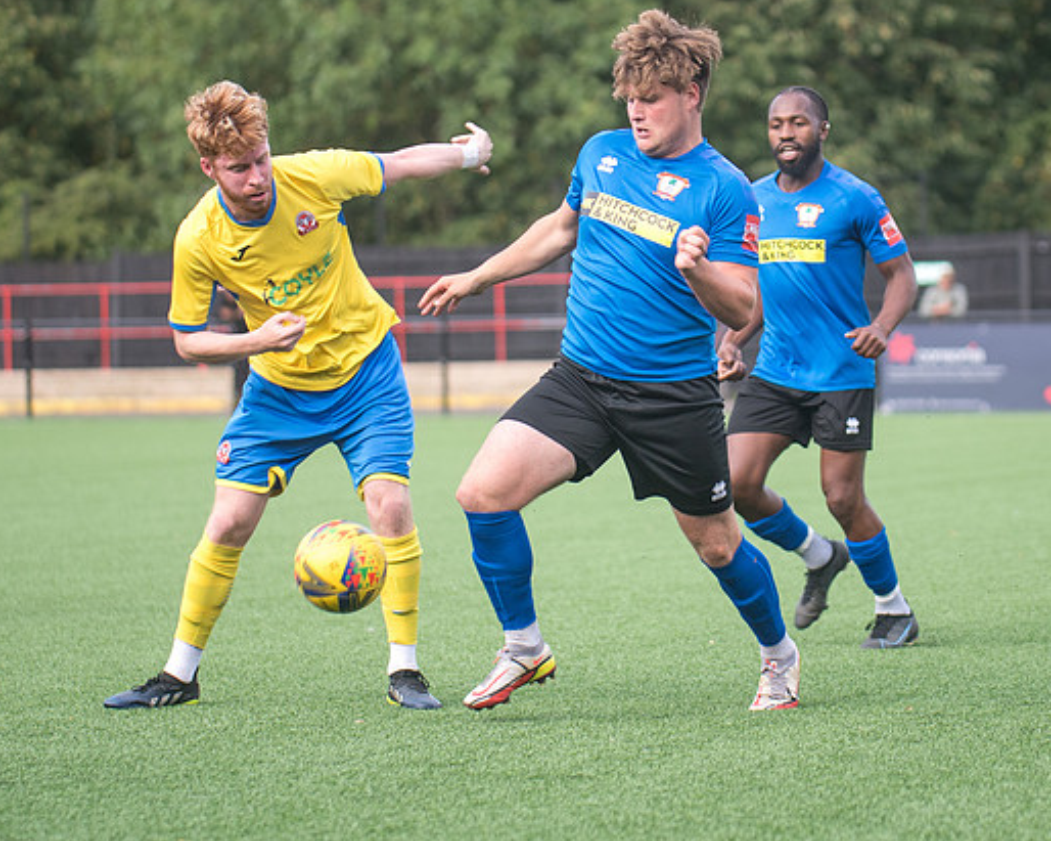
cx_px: 638
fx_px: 6127
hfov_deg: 9.8
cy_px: 336
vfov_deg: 7.8
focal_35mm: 197
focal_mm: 120
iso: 800
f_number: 2.8
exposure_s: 1/640
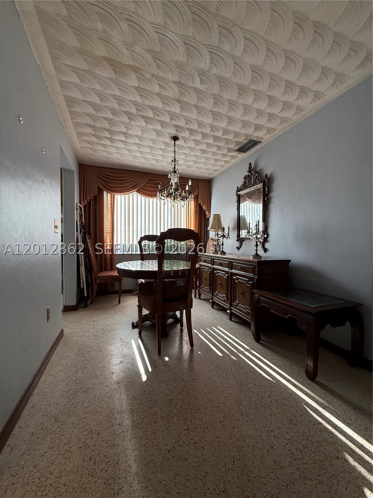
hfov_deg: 85.7
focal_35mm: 14
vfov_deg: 102.1
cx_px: 186
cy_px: 249
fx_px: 201
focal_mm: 2.22
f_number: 2.2
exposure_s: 1/99
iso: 125
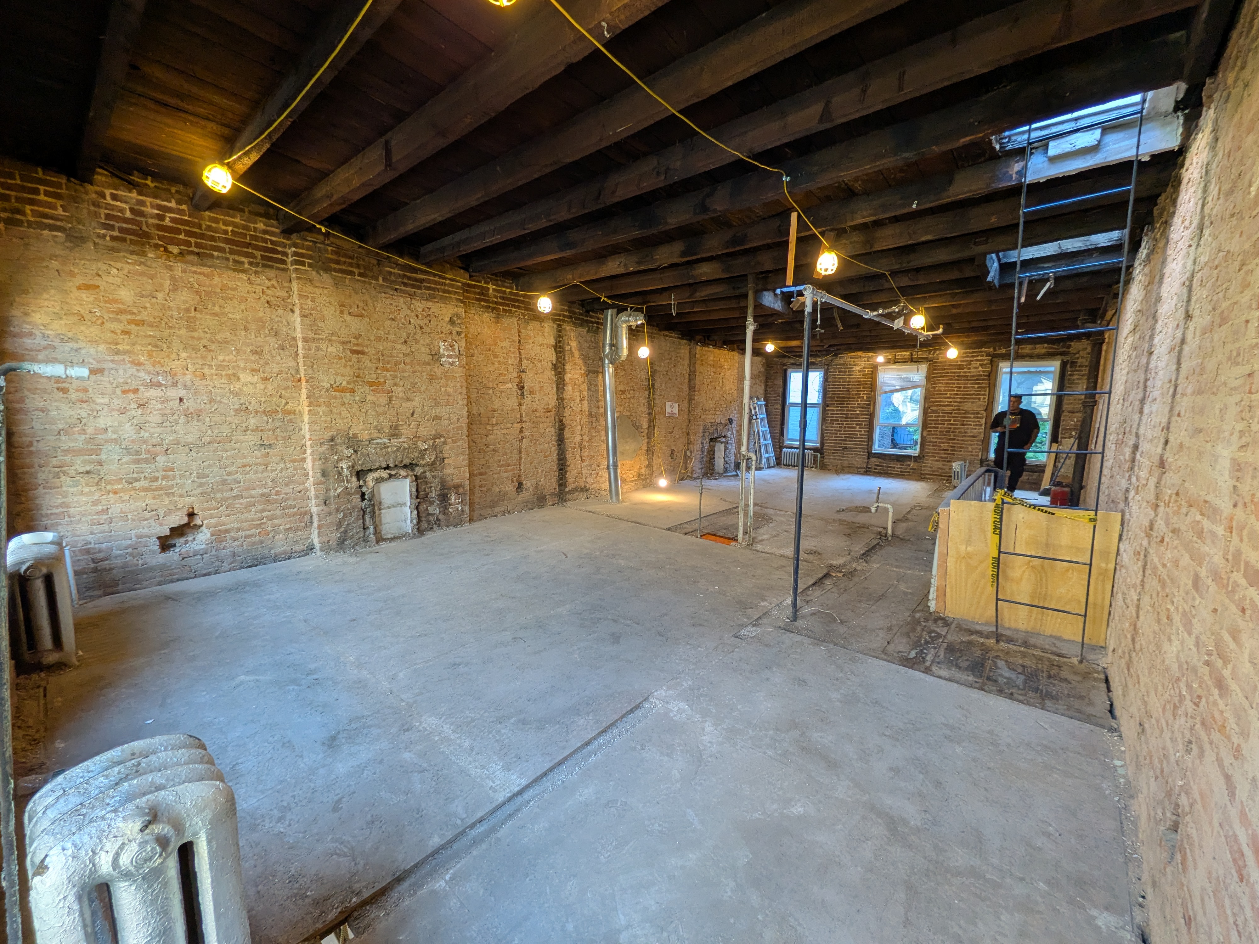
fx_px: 509
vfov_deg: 85.7
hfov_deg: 102.1
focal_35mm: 14
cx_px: 630
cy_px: 472
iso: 109
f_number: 2.2
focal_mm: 1.85
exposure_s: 1/40
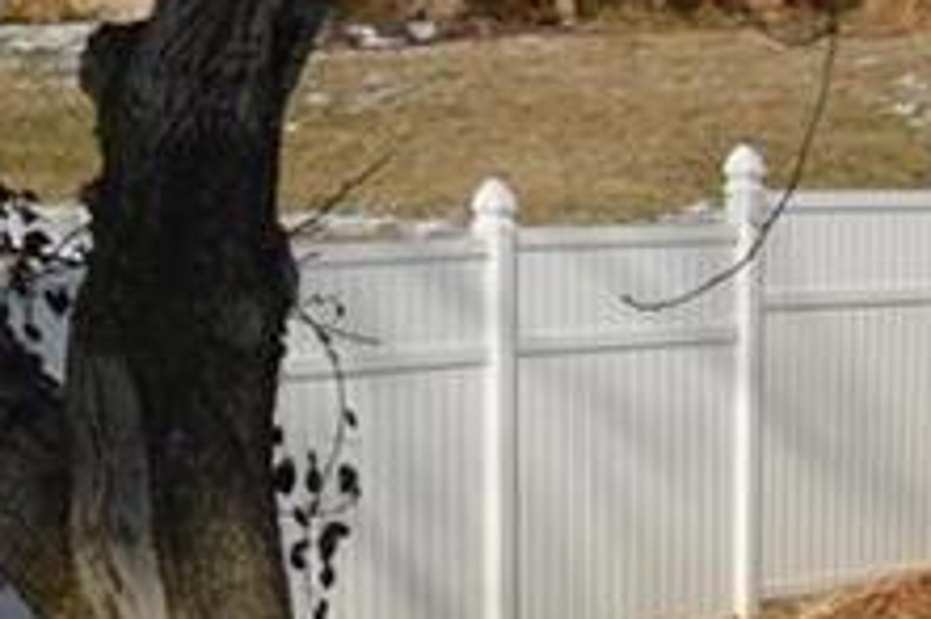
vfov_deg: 5.9
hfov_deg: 8.1
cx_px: 2317
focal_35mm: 232
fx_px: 5995
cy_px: 853
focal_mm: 32
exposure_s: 1/200
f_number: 13
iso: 100
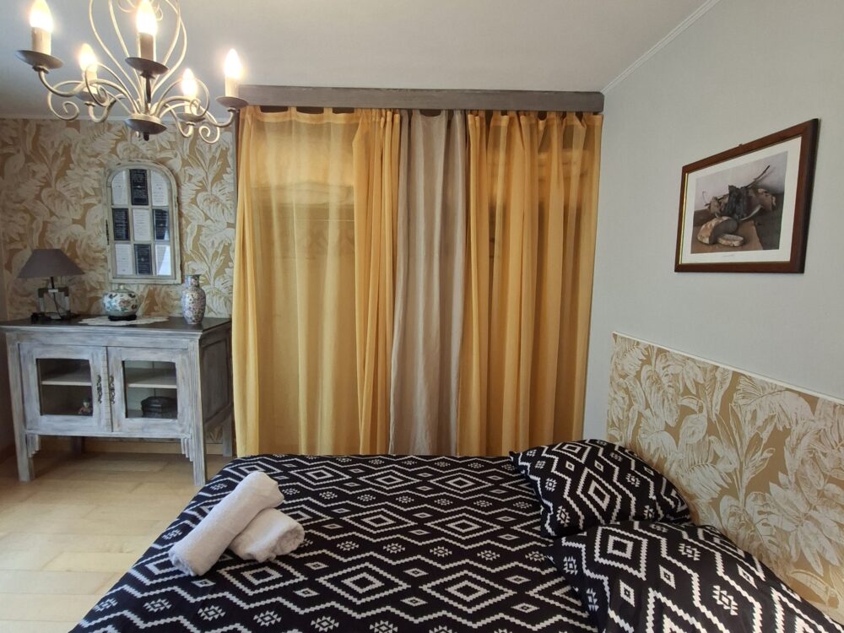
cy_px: 316
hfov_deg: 106.2
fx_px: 317
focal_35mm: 13
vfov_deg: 89.9
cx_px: 422
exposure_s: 1/50
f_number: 2.2
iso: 200
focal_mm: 1.74
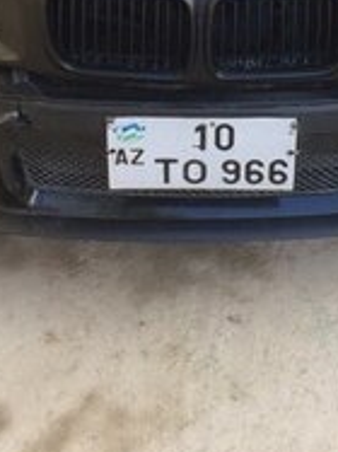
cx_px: 200
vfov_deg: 23.4
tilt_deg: -27.6
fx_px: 1004
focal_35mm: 77
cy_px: -73
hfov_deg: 19.1
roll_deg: +2.2
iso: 32
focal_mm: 4.15
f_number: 2.2
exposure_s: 1/154
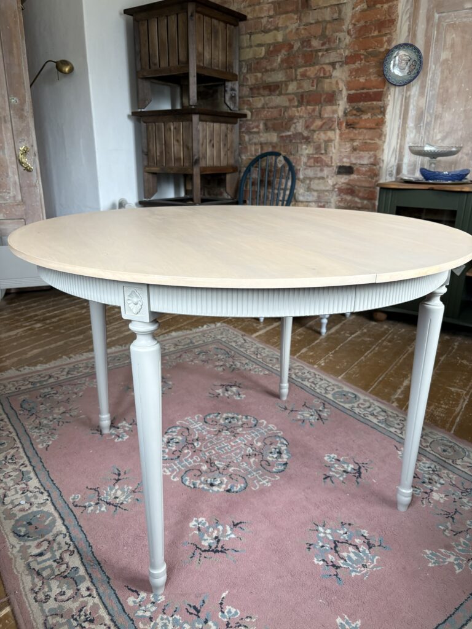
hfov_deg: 53.1
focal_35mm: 26
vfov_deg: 67.3
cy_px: 314
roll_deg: +0.2
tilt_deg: -18.3
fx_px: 473
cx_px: 236
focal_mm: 5.96
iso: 125
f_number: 1.6
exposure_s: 1/75
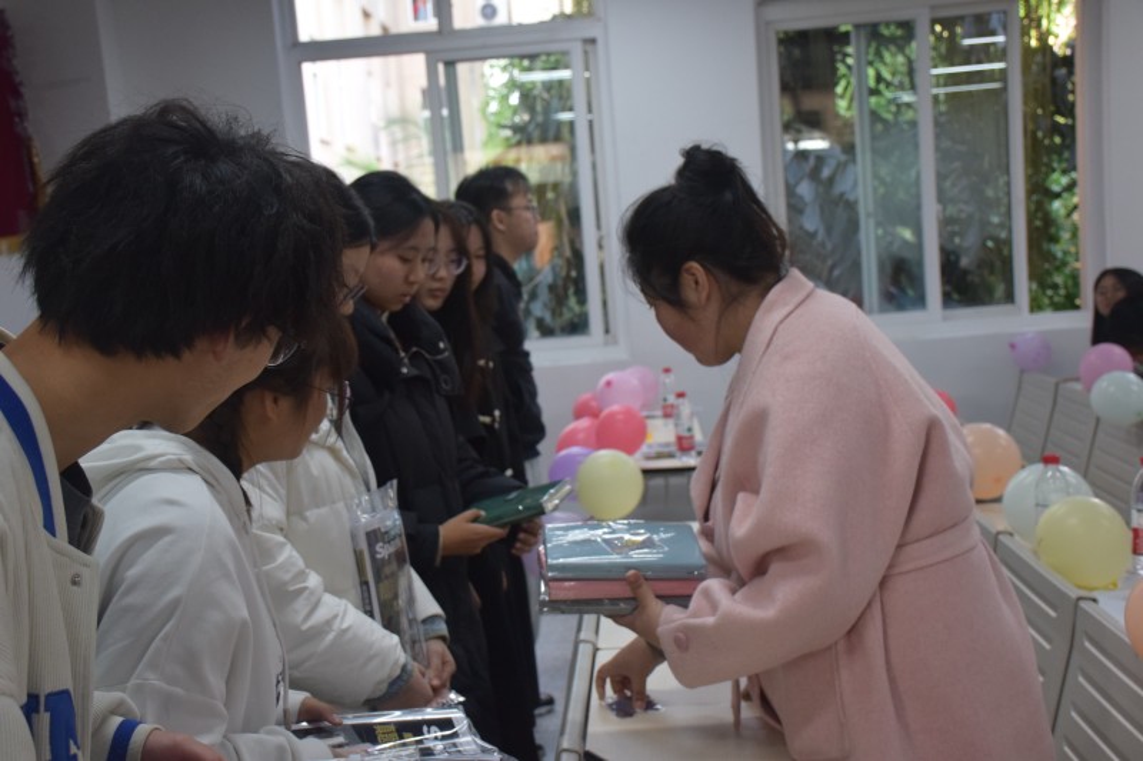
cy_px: 380
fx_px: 1428
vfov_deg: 29.9
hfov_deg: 43.6
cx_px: 572
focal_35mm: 45
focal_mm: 30
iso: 1600
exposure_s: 1/200
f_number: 5.6
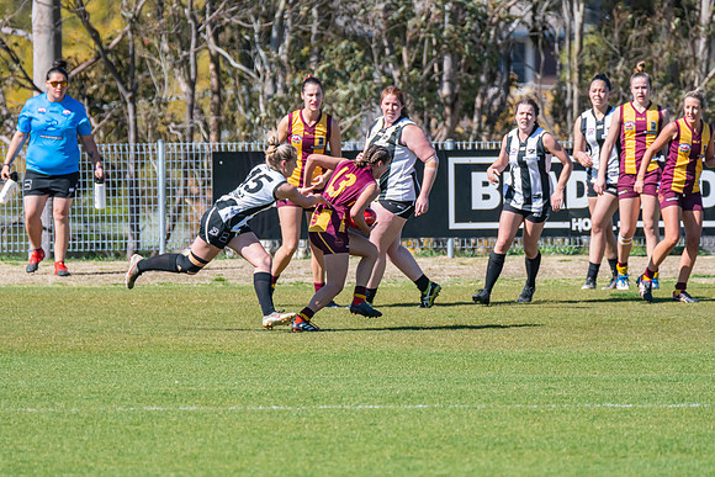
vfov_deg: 1.5
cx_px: 326
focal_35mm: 897
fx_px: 17816
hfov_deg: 2.3
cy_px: 259
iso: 800
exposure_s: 1/2500
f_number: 8
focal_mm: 550
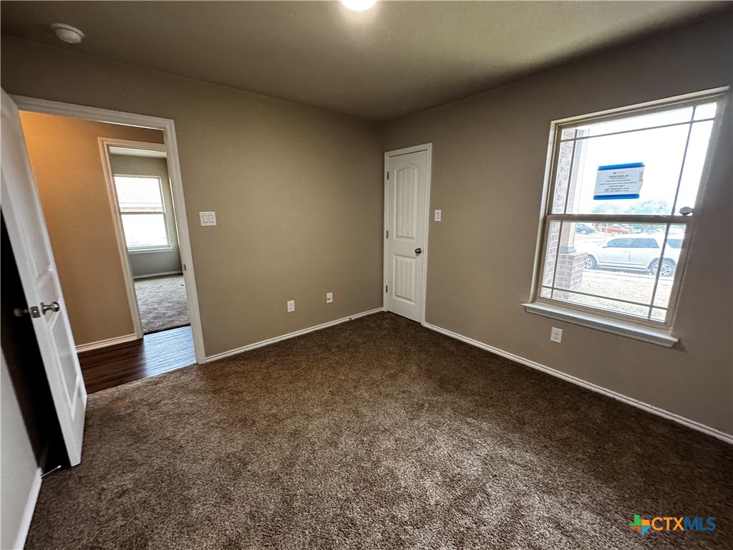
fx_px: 296
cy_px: 275
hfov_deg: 102.1
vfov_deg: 85.7
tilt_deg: -8.8
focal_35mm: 14
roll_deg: +1.4
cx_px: 366
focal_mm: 2.22
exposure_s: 1/60
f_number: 2.2
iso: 320
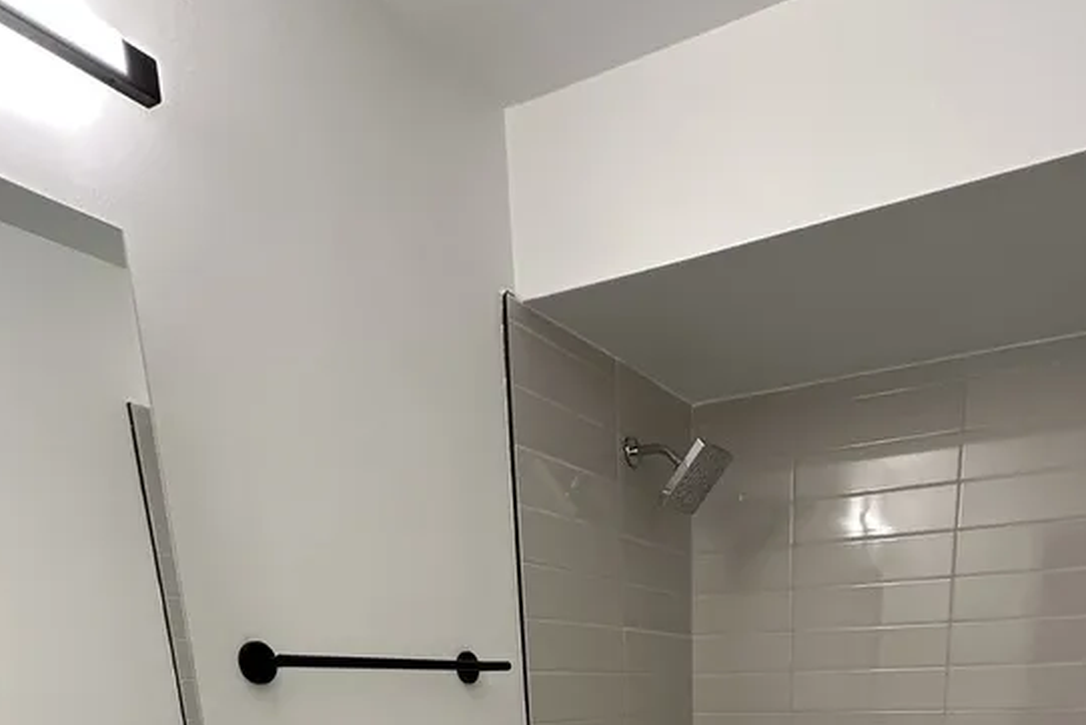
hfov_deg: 63.0
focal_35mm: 29
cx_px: 661
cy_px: 941
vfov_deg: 33.2
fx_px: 875
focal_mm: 2.22
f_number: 2.2
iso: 200
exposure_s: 1/60
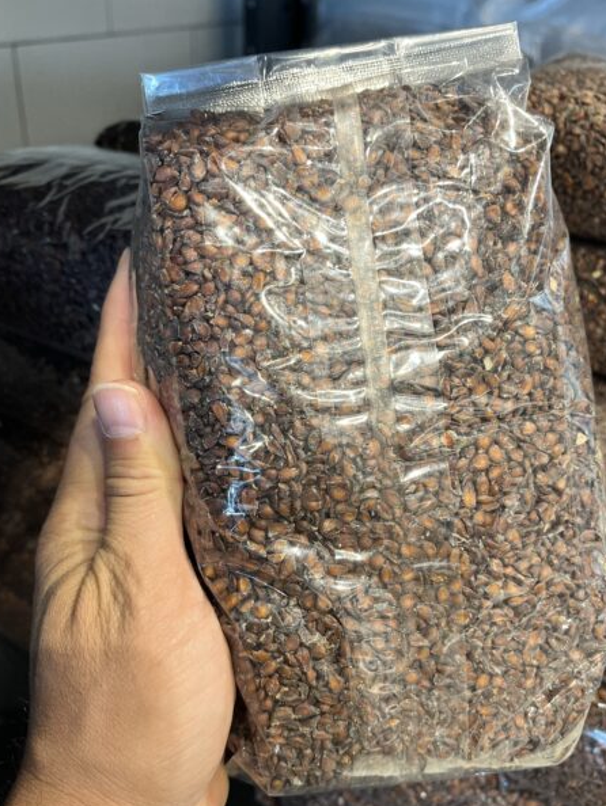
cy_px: 433
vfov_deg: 52.6
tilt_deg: -31.7
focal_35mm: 35
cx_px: 325
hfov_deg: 40.7
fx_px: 816
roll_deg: -3.5
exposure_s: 1/50
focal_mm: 5.1
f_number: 1.6
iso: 125
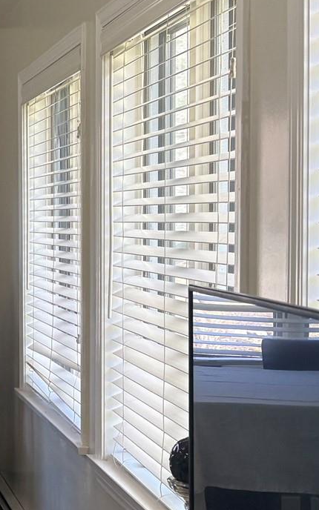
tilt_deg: -3.1
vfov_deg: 25.2
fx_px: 1141
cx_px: -398
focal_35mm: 82
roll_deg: +1.2
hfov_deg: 12.9
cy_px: 263
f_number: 1.6
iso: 125
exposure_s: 1/120
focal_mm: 5.96
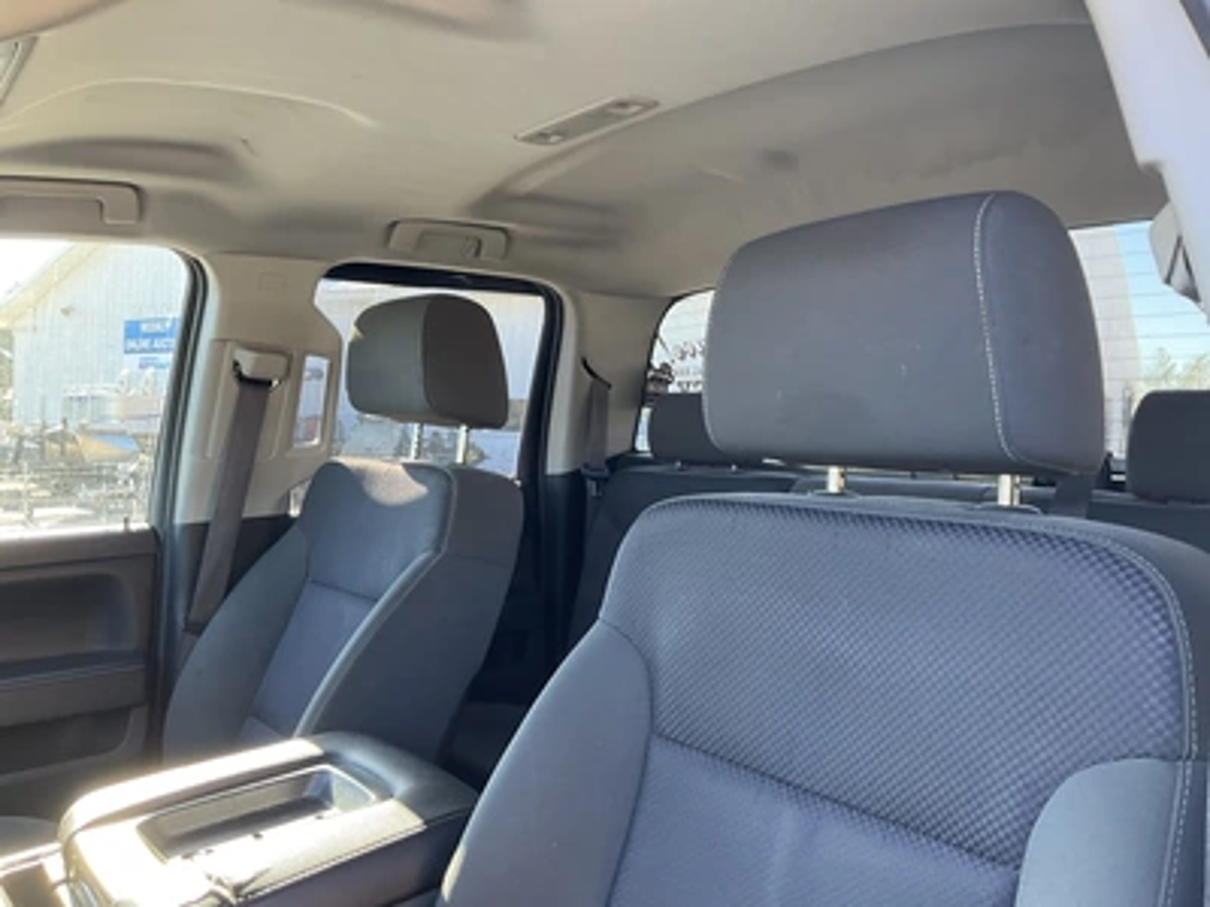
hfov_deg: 61.7
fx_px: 1014
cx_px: 605
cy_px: 454
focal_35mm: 29
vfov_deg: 48.2
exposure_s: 1/119
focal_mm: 3
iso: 64
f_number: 1.8
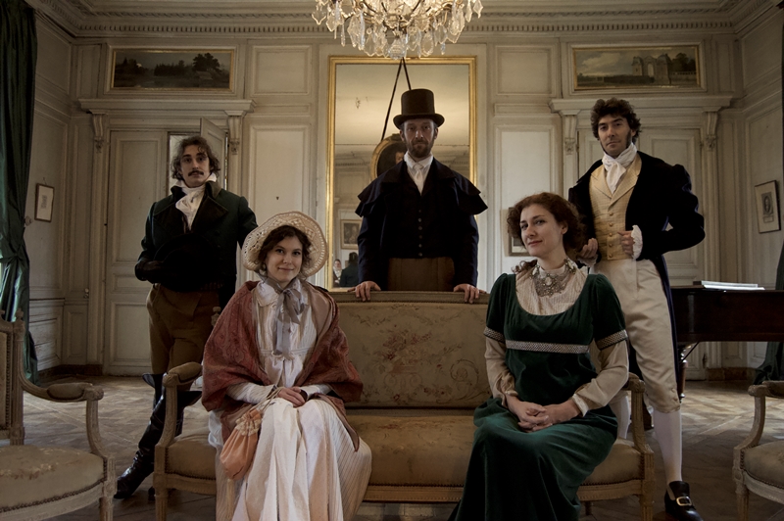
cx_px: 392
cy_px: 260
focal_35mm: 30
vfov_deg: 43.5
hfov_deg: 62.0
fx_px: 653
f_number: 3.5
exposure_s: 1/50
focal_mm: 20
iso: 3200
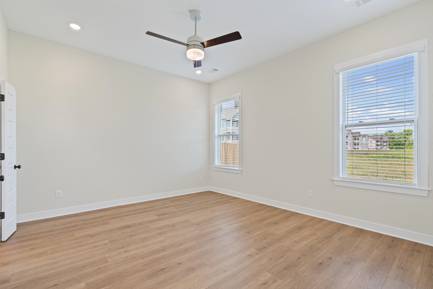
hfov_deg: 96.7
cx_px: 216
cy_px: 144
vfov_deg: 73.7
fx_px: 192
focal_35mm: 16
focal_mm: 16
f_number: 9.5
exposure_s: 1/15
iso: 800
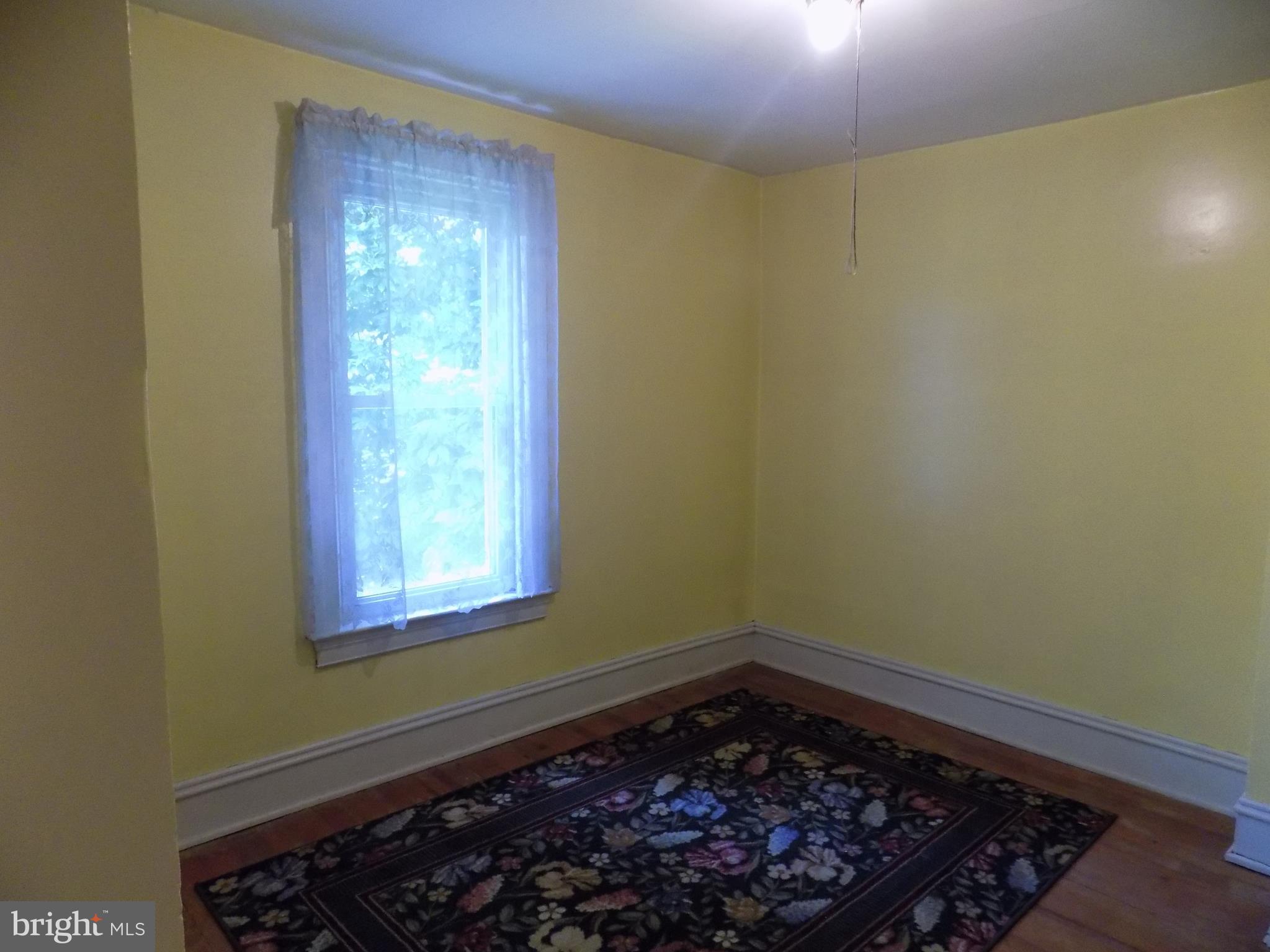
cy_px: 476
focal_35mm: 23
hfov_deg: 73.9
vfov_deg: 58.9
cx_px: 635
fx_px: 844
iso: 360
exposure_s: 1/30
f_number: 3.1
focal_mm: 4
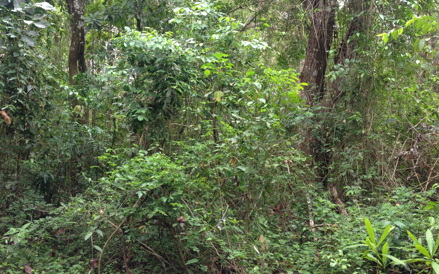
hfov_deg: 49.3
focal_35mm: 40
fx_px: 479
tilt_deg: +0.2
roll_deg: -0.7
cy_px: 123
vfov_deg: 32.0
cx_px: 216
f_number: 2.4
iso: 64
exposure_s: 1/60
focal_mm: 4.28
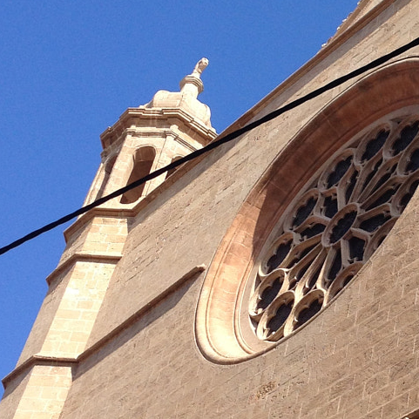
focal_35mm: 97
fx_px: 1328
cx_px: 392
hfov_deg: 17.6
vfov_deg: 17.9
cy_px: 226
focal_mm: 4.12
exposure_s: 1/919
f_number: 2.4
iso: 50
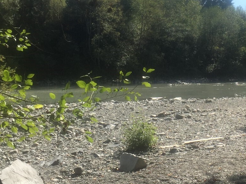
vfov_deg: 24.3
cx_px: 176
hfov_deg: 31.7
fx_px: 426
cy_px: 62
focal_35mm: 60
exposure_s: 1/1799
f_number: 2.2
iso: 32
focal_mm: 4.15
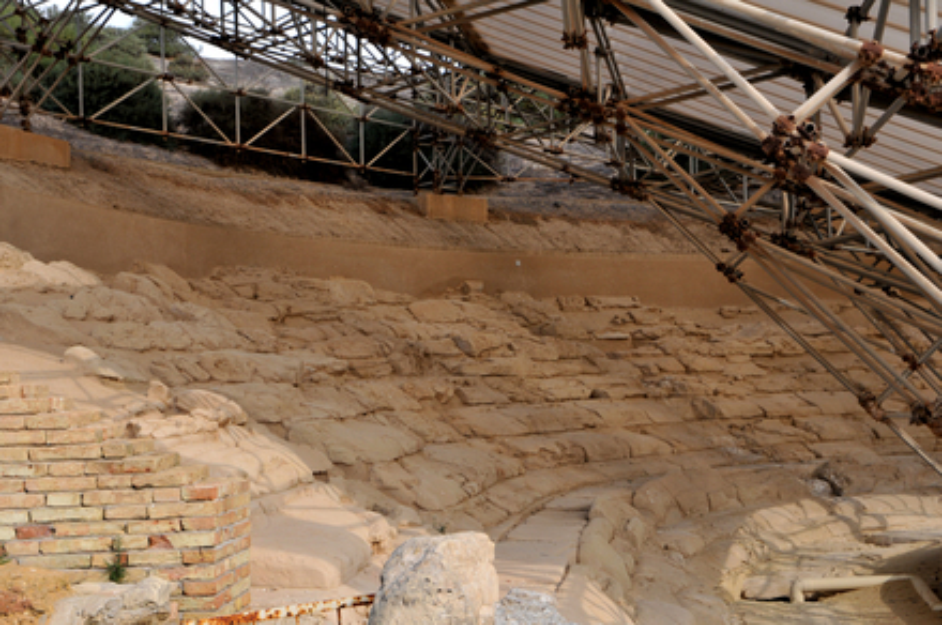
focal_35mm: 52
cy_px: 312
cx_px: 471
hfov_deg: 37.9
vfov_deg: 25.7
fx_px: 1372
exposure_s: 1/640
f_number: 6.3
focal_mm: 35
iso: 200
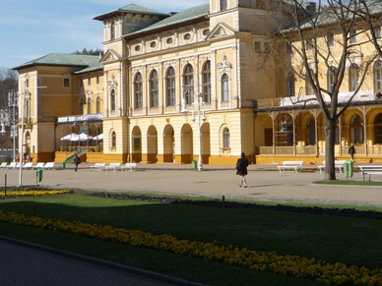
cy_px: 86
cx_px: 264
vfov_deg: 23.9
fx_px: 673
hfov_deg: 31.4
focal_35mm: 61
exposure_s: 1/800
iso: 100
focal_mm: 4.5
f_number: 4.5
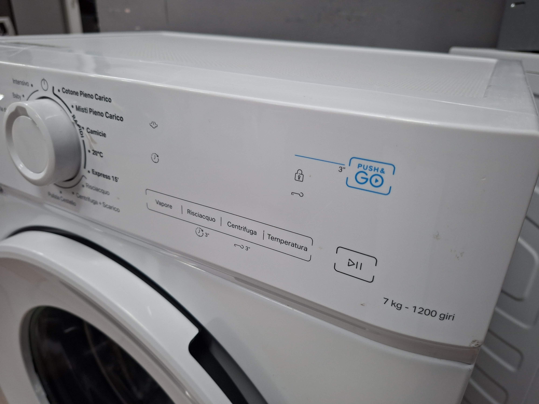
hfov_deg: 73.9
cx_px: 270
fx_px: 358
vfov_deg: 58.9
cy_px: 202
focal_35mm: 23
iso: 320
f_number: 1.8
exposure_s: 1/100
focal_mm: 5.54
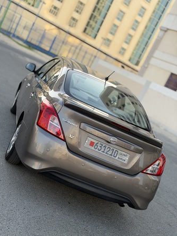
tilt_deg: -8.2
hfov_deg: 29.7
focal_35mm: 49
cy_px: 120
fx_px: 334
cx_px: 87
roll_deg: -26.3
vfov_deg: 38.9
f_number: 1.78
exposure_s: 1/1100
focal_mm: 6.76
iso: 64
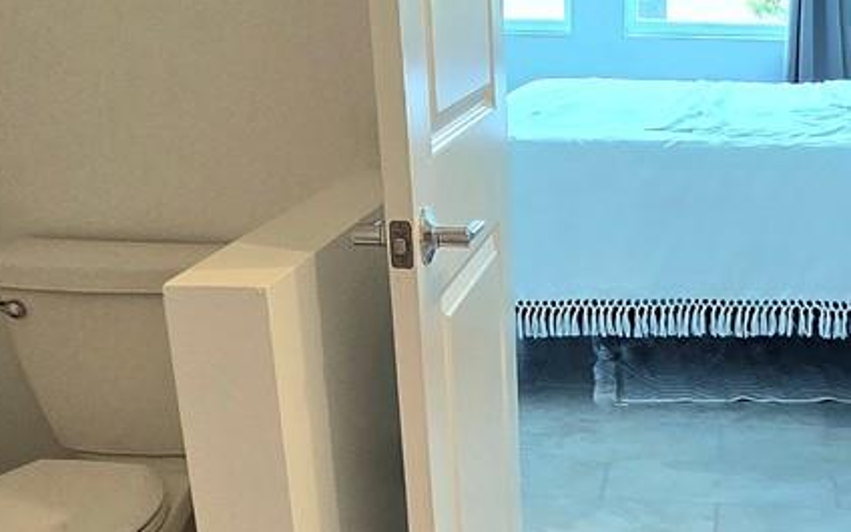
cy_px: 588
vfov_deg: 23.3
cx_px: 692
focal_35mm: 52
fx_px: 1206
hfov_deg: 37.4
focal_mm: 2.2
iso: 100
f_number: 2.2
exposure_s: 1/60.2
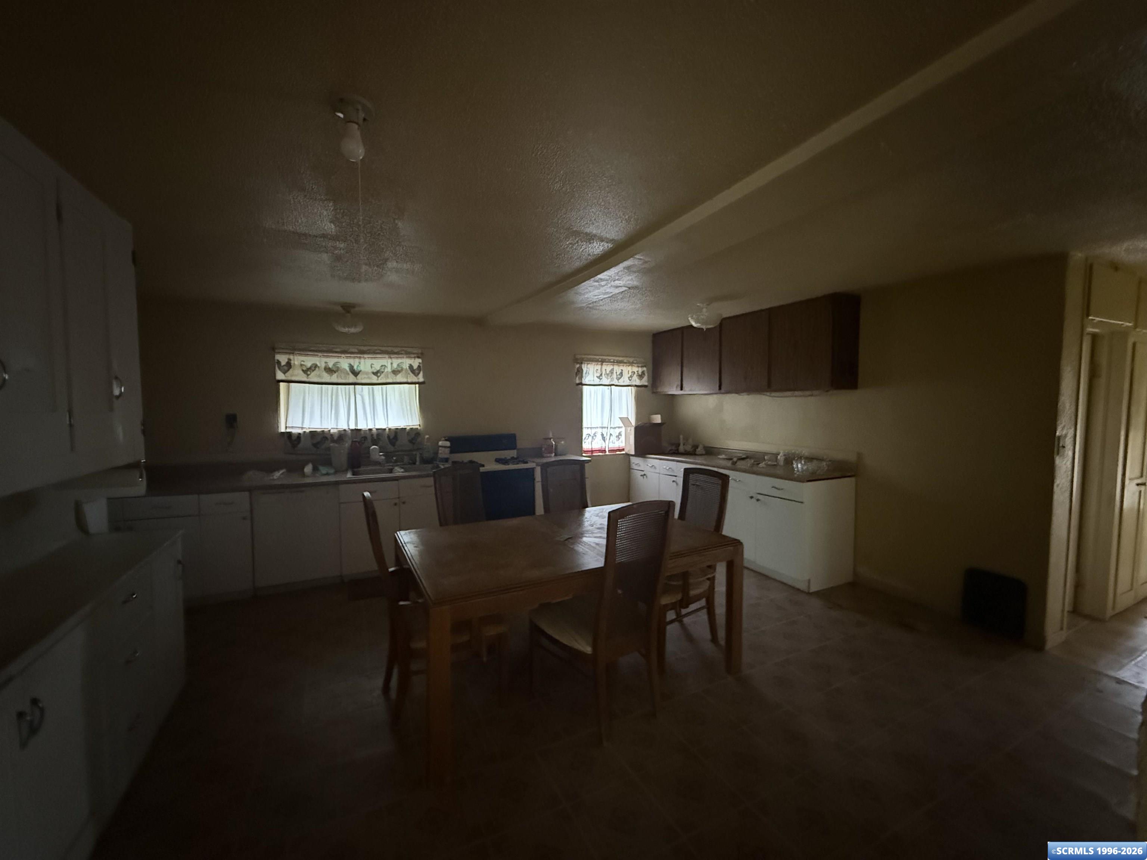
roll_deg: -0.4
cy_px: 430
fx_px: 464
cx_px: 574
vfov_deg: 85.7
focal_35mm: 14
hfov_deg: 102.1
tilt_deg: -2.7
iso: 1600
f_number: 2.2
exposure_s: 1/33
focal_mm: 2.22
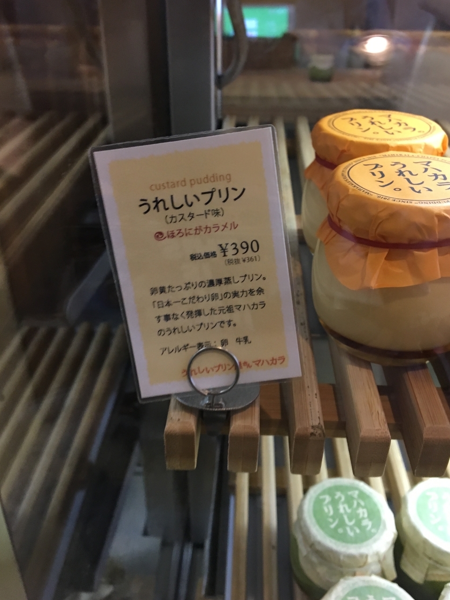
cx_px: 235
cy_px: 295
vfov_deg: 58.4
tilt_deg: -31.6
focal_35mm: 31
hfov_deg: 45.4
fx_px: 537
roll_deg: -1.4
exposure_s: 1/33
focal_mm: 4.15
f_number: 2.2
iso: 160
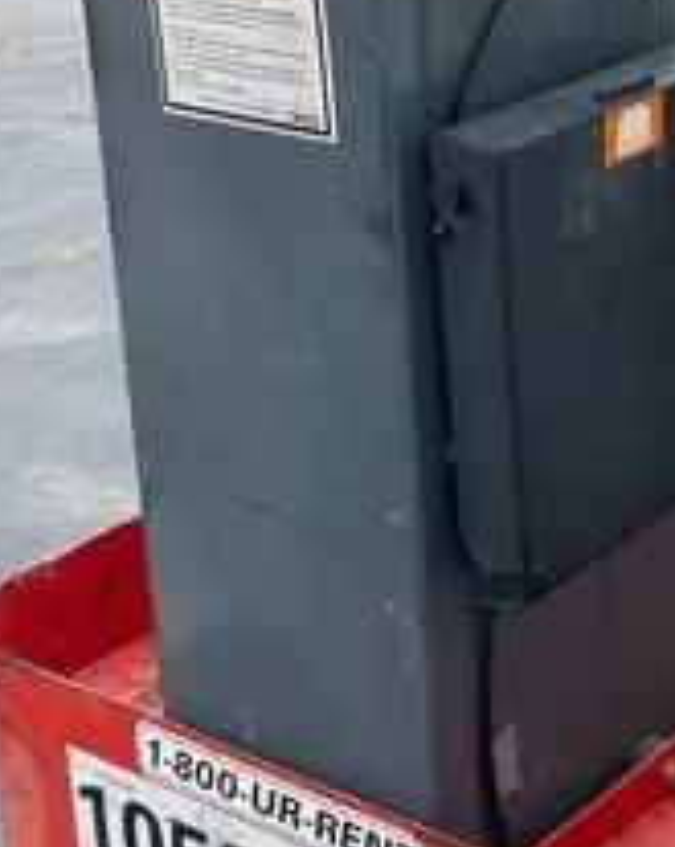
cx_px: 765
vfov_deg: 21.1
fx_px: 2252
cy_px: 194
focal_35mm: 90
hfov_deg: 16.5
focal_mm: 4.2
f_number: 1.6
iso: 50
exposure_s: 1/903
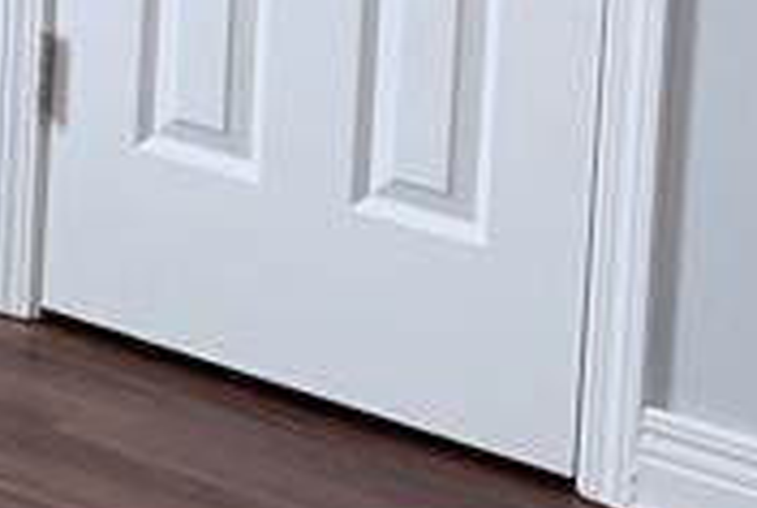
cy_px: -805
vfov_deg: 8.5
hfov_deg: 12.9
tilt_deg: -2.4
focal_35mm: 145
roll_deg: -2.8
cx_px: -568
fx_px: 3054
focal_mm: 6.76
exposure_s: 1/120
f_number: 1.78
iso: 80
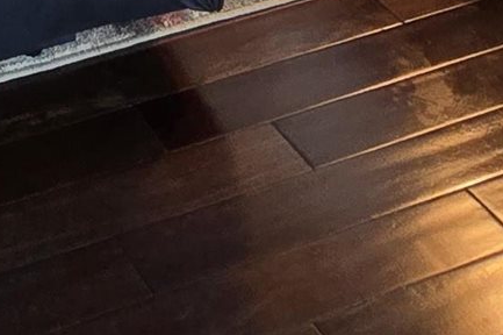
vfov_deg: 9.4
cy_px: -799
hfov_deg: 19.0
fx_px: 1340
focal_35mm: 96
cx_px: -220
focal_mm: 2.2
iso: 200
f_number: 2.2
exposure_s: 1/60
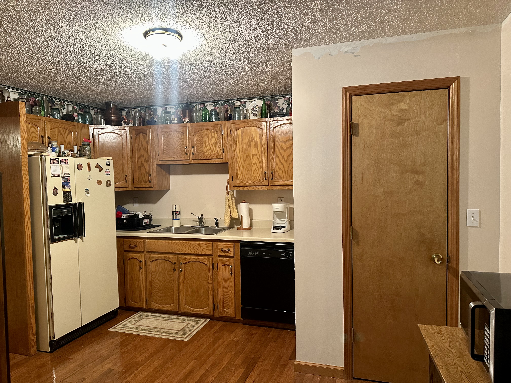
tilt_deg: -1.0
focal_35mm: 24
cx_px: 256
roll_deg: +2.0
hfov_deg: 71.6
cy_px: 192
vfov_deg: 56.8
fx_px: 354
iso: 400
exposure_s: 1/60
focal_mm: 6.86
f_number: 1.78
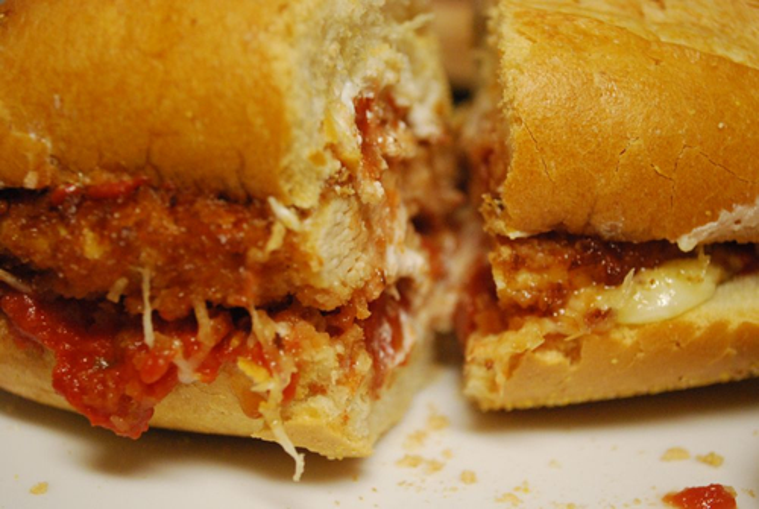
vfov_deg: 25.1
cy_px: 254
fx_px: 1140
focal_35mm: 54
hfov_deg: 36.8
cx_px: 380
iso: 1600
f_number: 5.3
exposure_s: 1/20
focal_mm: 36
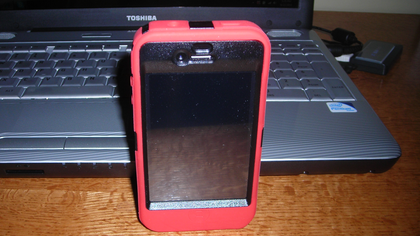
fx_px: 501
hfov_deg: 45.4
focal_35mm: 45
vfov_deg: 26.5
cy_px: 125
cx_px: 195
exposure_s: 1/60.1
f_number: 6.4
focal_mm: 6.3
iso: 50
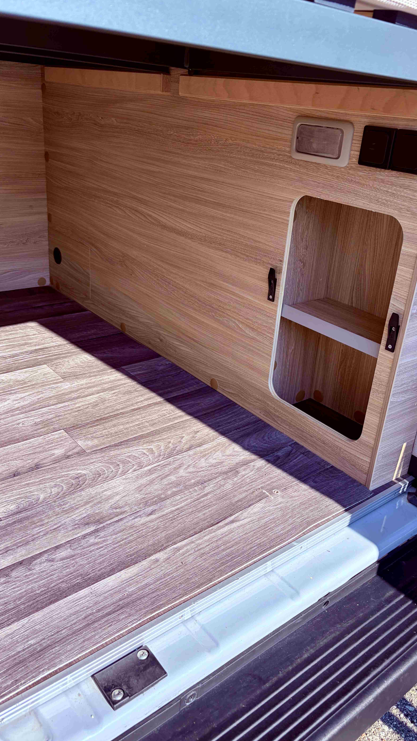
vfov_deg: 66.1
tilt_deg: -23.8
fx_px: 570
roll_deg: -8.2
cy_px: 365
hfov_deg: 40.1
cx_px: 227
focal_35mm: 29
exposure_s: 1/1081
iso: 50
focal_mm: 5.96
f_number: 1.6
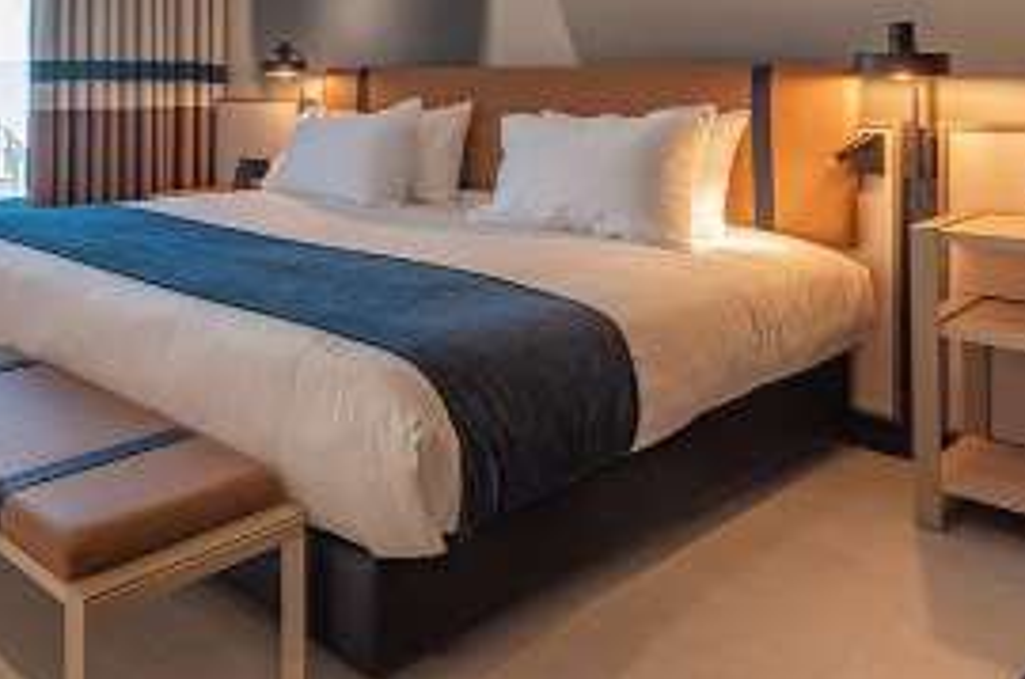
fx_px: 909
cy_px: 85
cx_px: 144
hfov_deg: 53.1
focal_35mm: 32
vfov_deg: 38.5
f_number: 9
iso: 100
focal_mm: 18
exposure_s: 1/50
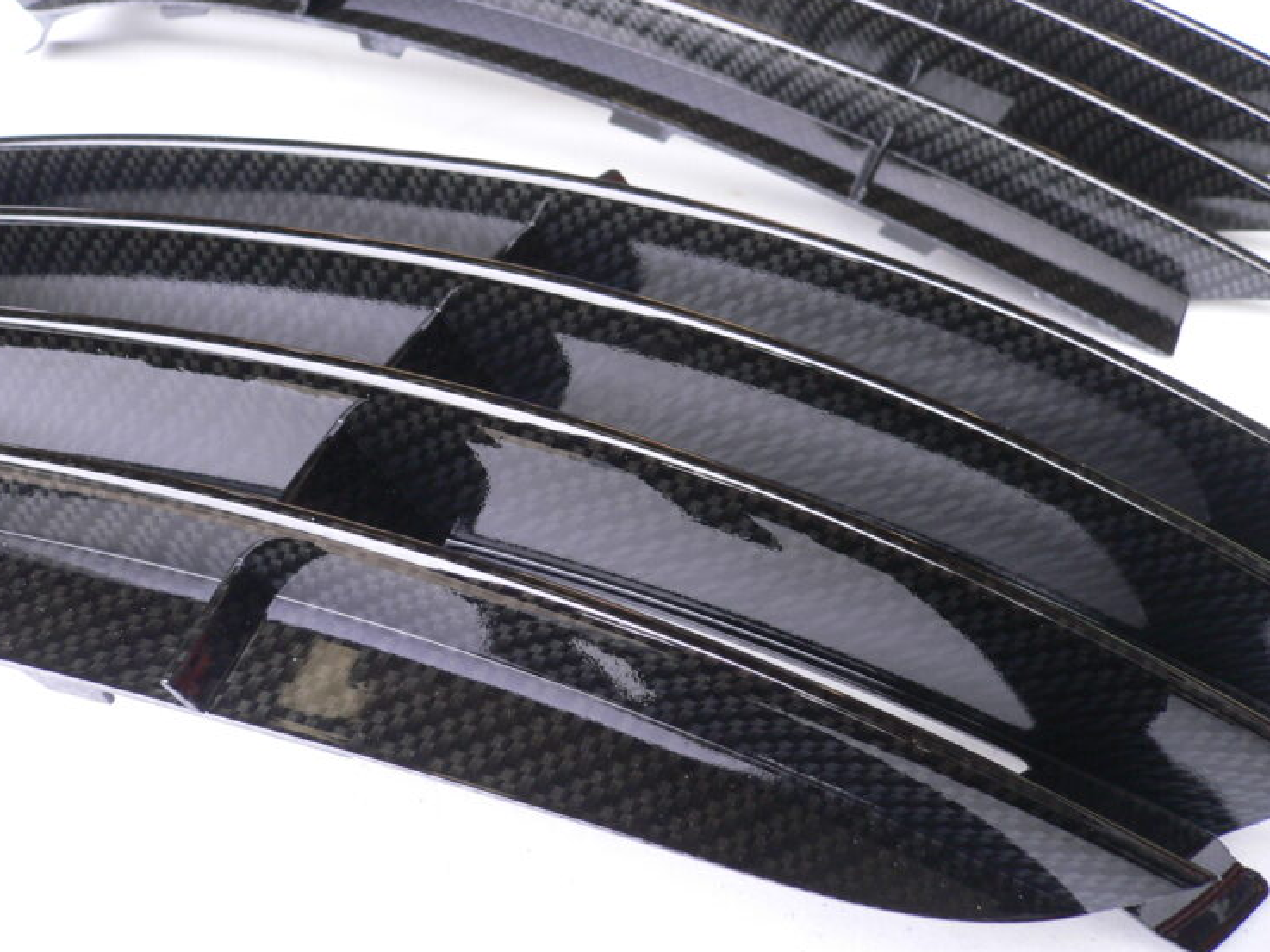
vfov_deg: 37.7
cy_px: 468
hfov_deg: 48.9
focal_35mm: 38
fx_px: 1394
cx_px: 588
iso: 100
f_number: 2.8
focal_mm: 5.8
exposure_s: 1/20
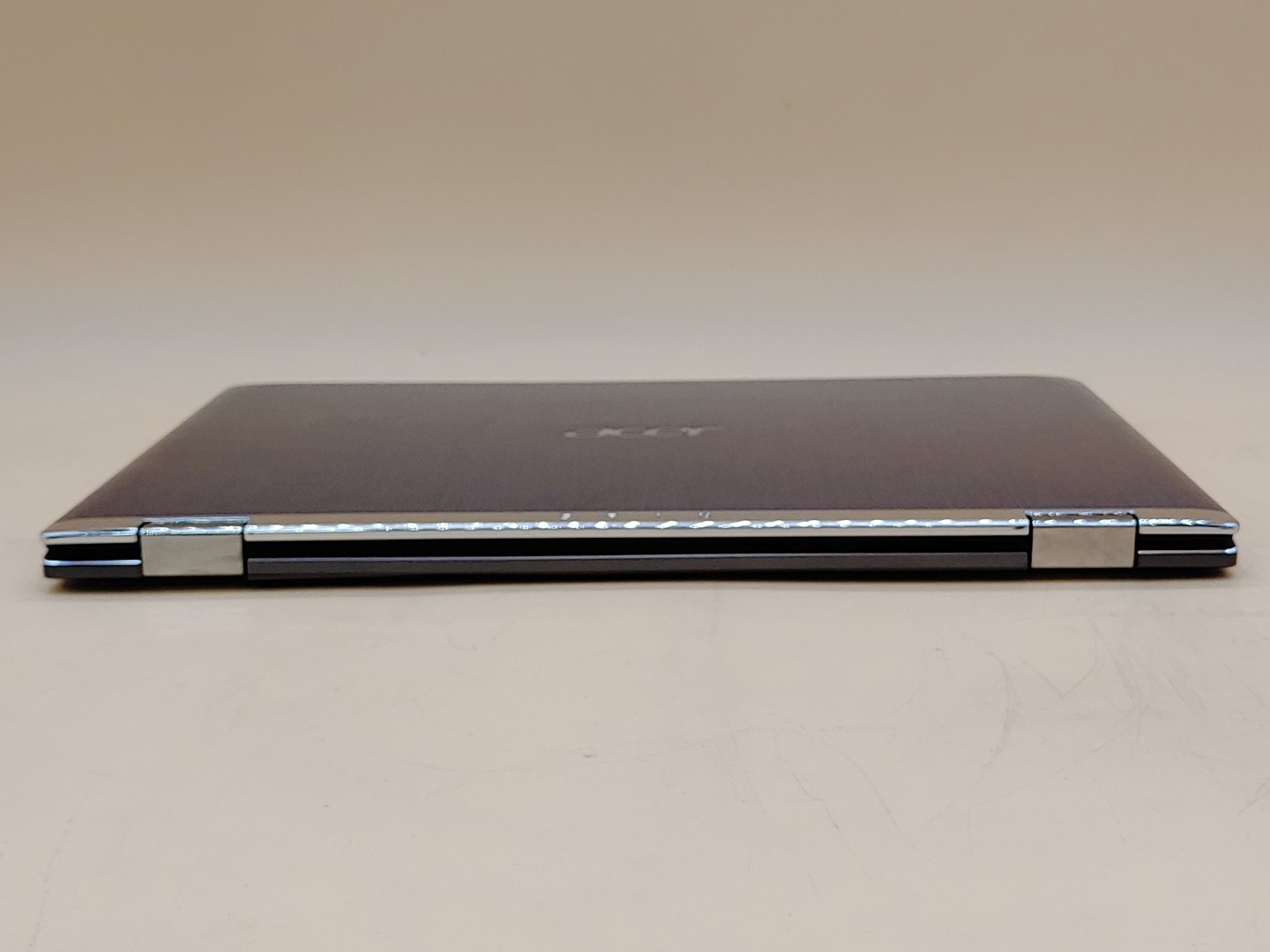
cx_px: 635
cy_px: 476
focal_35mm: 49
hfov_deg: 38.9
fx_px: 1798
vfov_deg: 29.7
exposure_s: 1/162
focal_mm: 4.36
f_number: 1.8
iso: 50
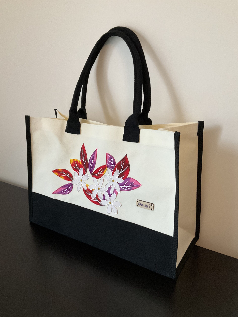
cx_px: 119
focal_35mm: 29
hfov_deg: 48.2
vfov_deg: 61.7
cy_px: 158
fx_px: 266
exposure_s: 1/50
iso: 200
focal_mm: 3
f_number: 1.8
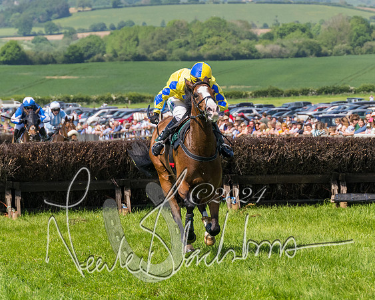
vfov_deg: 7.1
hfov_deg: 8.8
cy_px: 125
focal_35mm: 219
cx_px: 174
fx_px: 2432
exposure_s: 1/3200
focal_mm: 98
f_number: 4
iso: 400
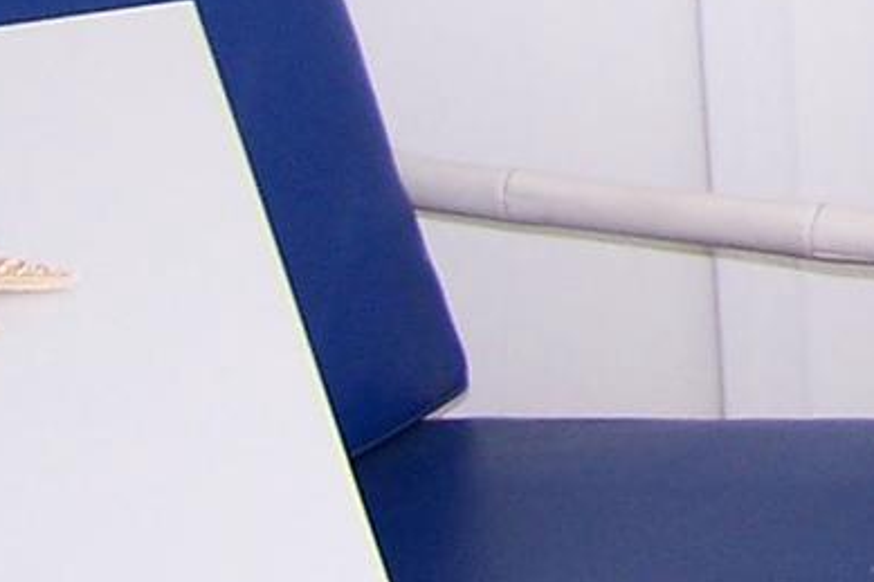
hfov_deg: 9.1
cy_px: -928
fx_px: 5047
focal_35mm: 208
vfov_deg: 6.2
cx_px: 1981
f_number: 2.8
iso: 80
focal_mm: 6.3
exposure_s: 1/90
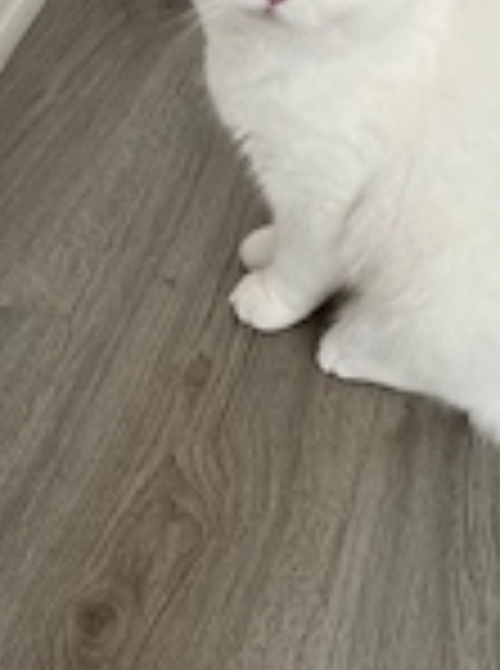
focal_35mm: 70
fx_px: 1354
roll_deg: +1.1
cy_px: 112
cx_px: 342
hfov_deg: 20.8
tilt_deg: -37.6
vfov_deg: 27.2
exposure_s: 1/119
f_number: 1.6
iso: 125
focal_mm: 5.1
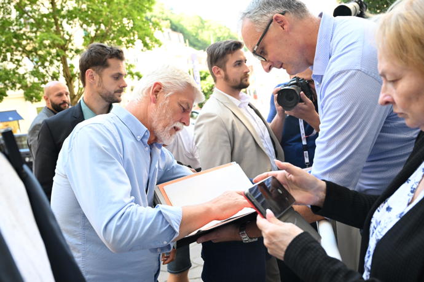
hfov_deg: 56.5
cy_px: 141
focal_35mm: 34
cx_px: 212
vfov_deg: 39.4
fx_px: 395
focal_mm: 33.5
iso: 1250
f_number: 5
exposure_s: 1/200
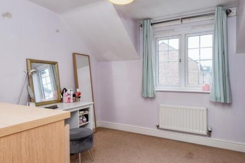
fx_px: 150
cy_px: 80
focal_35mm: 22
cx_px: 131
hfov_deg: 78.5
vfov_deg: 57.1
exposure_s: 1/100
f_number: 8
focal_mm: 16
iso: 800
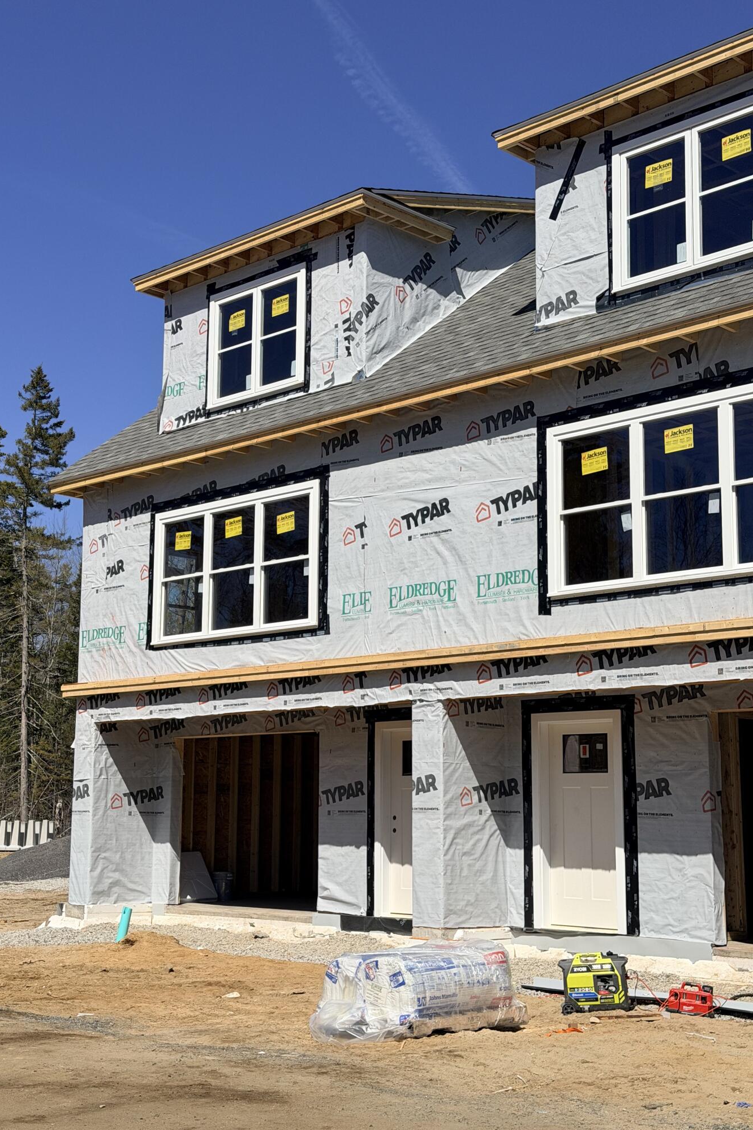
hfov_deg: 27.0
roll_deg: -1.6
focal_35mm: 50
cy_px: 565
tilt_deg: +8.1
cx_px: 331
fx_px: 1569
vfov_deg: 39.6
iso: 64
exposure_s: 1/9901
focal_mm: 6.76
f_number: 1.78
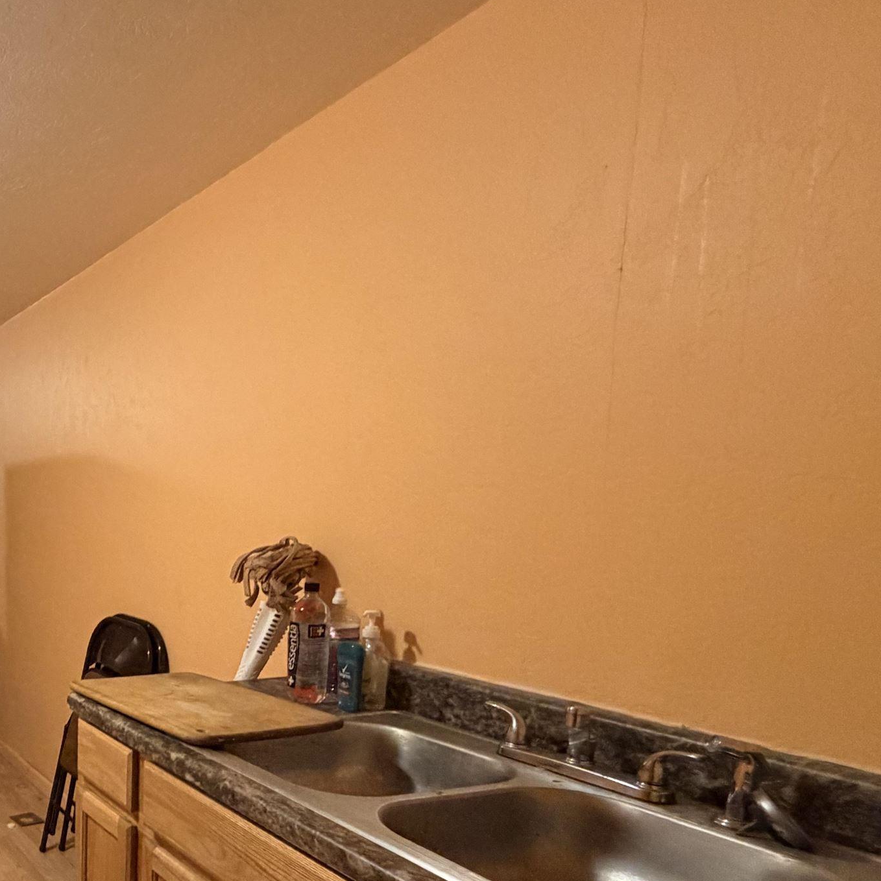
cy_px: 599
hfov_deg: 45.0
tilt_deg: -7.7
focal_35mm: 28
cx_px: -64
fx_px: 806
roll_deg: +1.7
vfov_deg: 55.9
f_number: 2.2
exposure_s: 1/60
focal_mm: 2.22
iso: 500
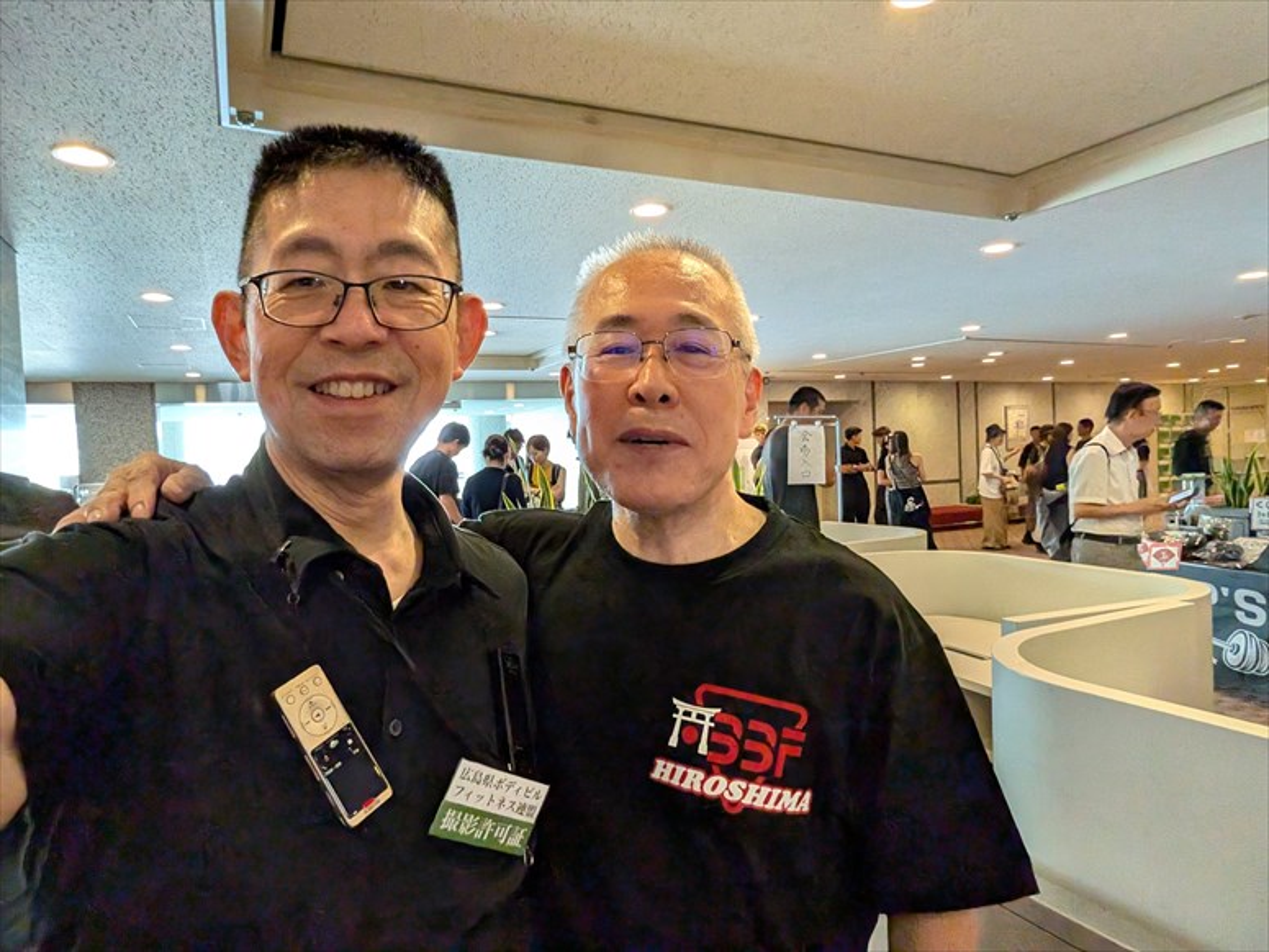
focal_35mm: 21
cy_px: 476
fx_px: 770
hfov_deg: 79.0
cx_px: 634
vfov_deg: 63.4
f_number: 2.2
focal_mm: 2.74
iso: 797
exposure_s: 1/120
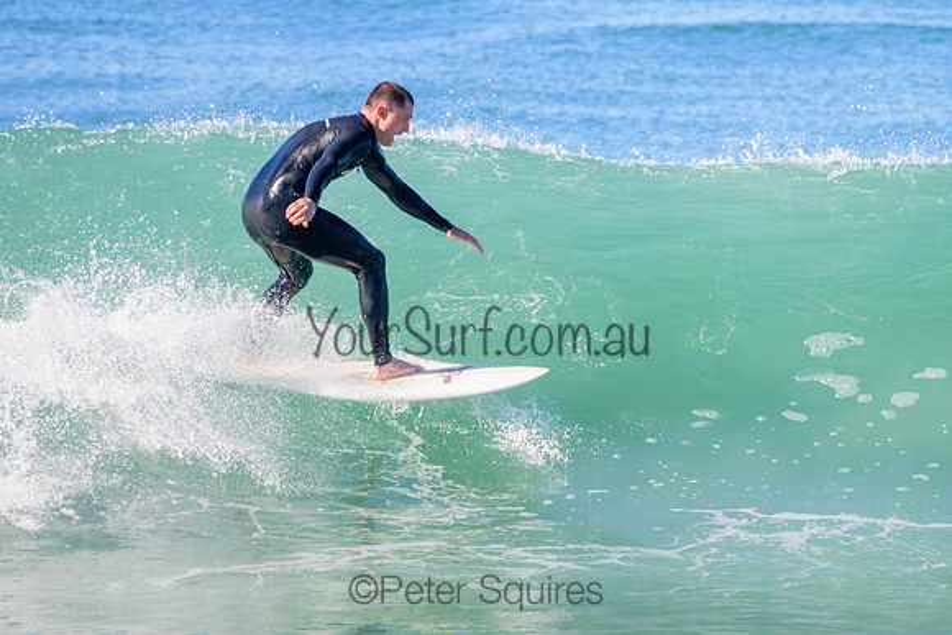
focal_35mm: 1097
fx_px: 29014
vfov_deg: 1.3
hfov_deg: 1.9
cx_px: 619
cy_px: 244
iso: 2500
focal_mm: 800
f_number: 11
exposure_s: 1/2000
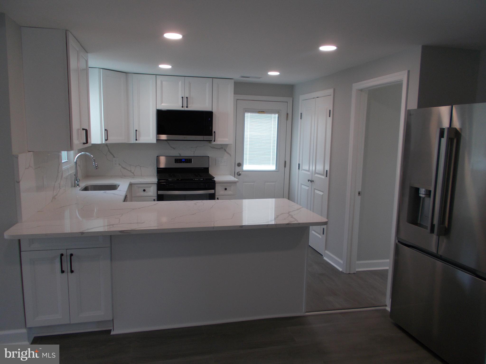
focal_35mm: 26
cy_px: 182
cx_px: 243
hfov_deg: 67.3
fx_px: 365
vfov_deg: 53.1
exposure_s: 1/80
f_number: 3.2
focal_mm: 4.6
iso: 80
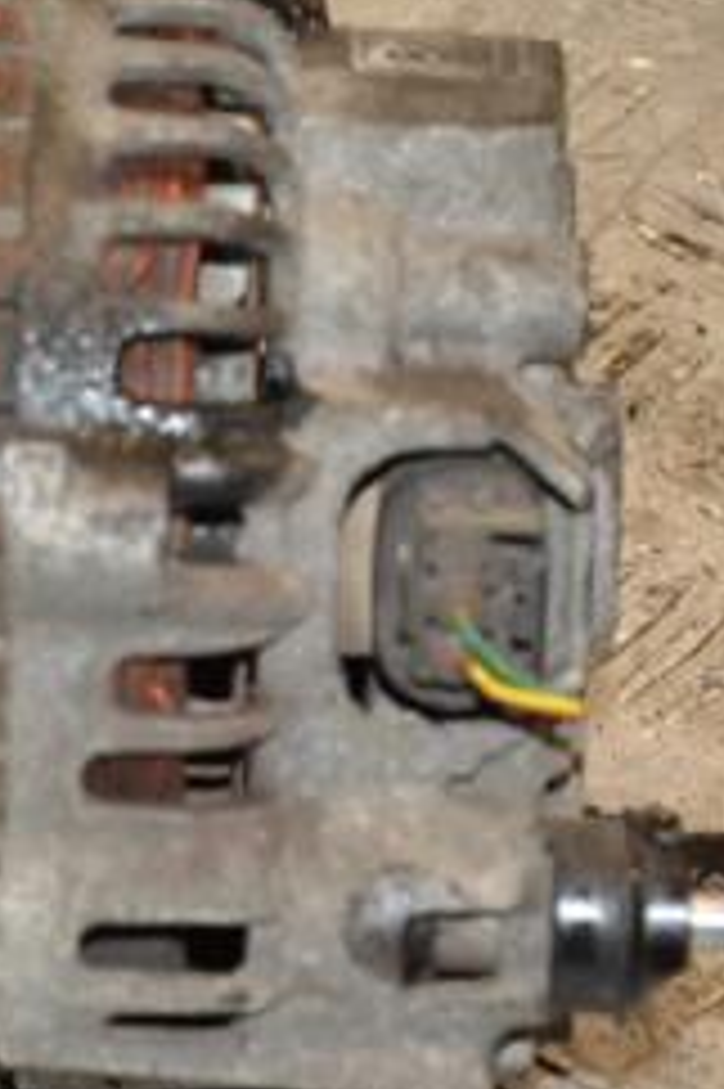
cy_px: 652
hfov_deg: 6.3
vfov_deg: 9.5
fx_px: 6525
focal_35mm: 216
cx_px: -184
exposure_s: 1/200
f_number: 6.3
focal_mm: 58
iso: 800
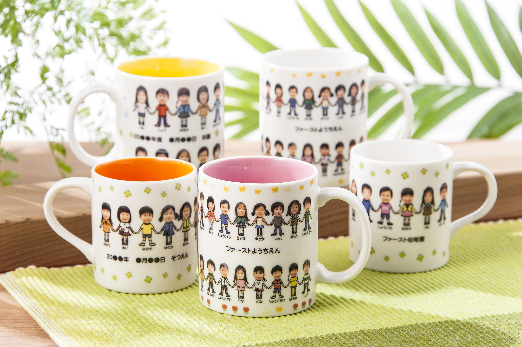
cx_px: 261
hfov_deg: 12.1
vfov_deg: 8.1
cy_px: 174
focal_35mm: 170
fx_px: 2463
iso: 200
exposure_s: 1/160
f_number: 8
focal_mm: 170
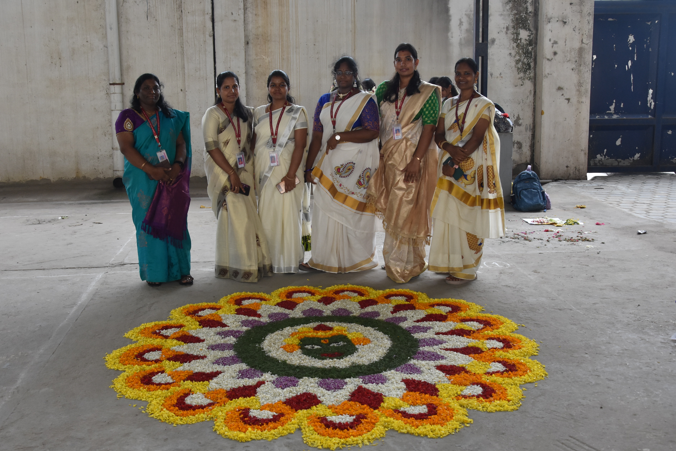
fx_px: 732
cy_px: 204
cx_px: 304
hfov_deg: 49.5
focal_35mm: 39
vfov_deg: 34.2
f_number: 7.1
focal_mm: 22
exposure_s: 1/200
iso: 800
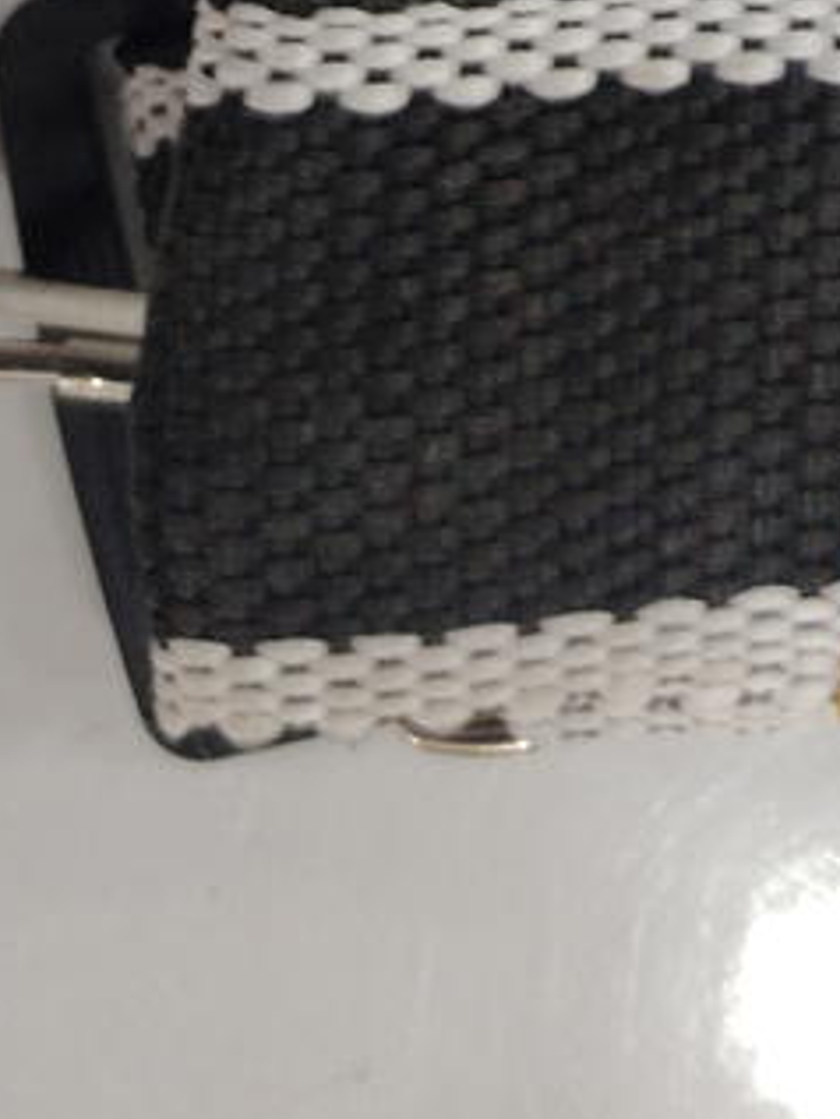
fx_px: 3266
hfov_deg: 14.5
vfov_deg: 16.3
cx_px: 766
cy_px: -912
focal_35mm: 101
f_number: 1.75
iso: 309
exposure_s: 1/50
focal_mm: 5.25
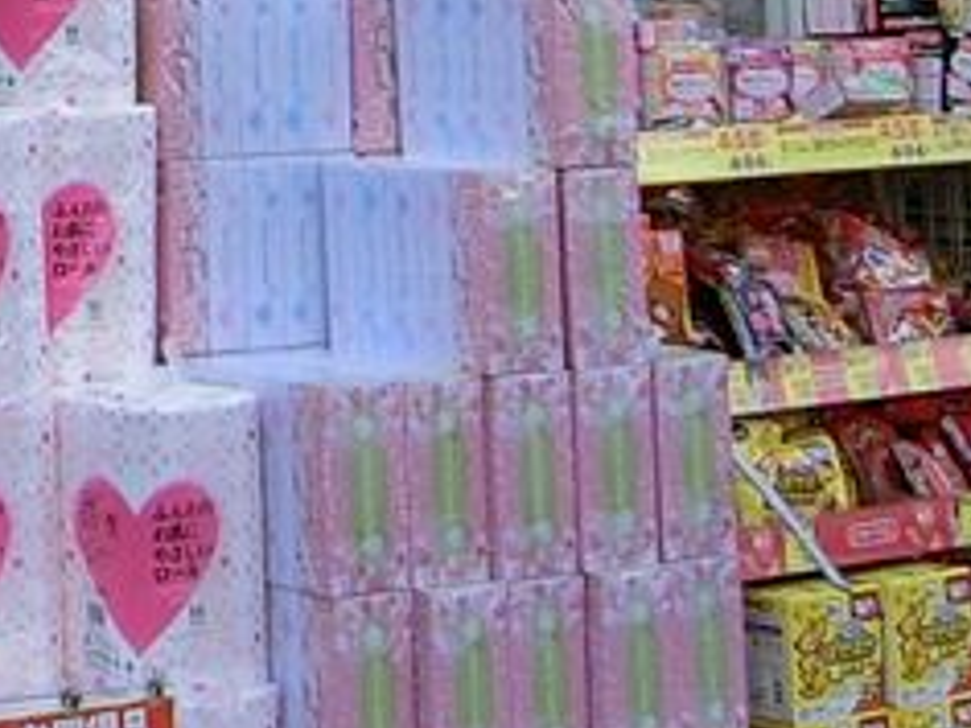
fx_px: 3619
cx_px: -239
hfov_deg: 14.7
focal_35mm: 129
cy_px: -440
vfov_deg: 11.0
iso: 80
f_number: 2.7
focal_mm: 4.06
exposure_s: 1/400
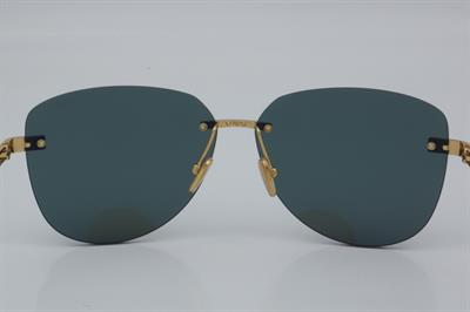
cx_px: 235
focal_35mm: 82
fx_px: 1076
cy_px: 156
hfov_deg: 24.6
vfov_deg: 16.5
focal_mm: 55
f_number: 32
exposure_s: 1/4
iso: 100
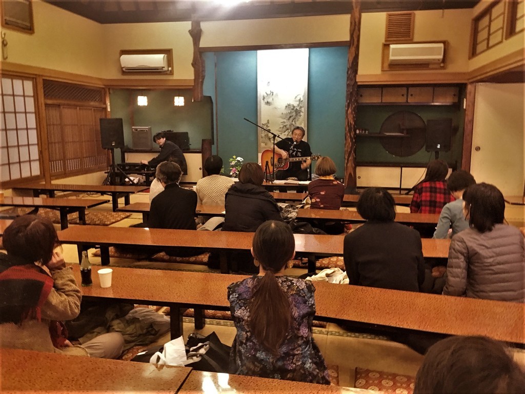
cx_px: 262
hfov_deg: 61.7
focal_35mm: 29
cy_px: 197
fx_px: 440
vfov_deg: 48.2
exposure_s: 1/4
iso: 50
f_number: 2.2
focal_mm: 4.15
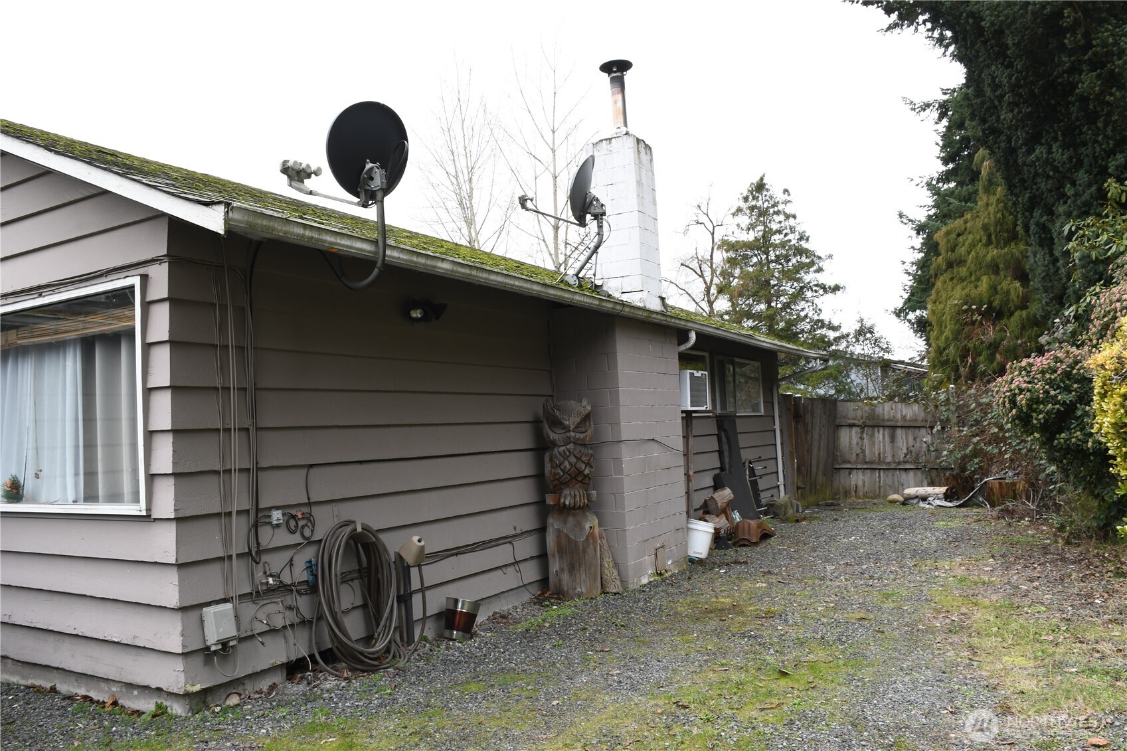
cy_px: 376
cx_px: 564
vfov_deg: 47.9
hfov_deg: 67.4
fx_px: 845
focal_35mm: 27
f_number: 10
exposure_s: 1/30
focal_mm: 18
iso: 200
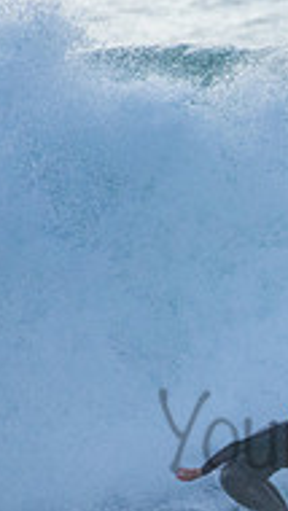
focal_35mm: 2396
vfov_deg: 0.9
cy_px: 407
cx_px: 436
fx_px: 32500
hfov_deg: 0.5
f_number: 5.6
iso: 2000
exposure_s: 1/800
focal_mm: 500
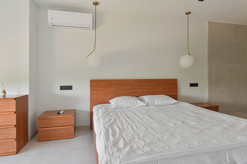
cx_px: 124
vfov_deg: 61.9
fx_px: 137
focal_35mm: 20
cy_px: 82
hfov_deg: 84.0
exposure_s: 1/40
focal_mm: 20
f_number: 10
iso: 2000
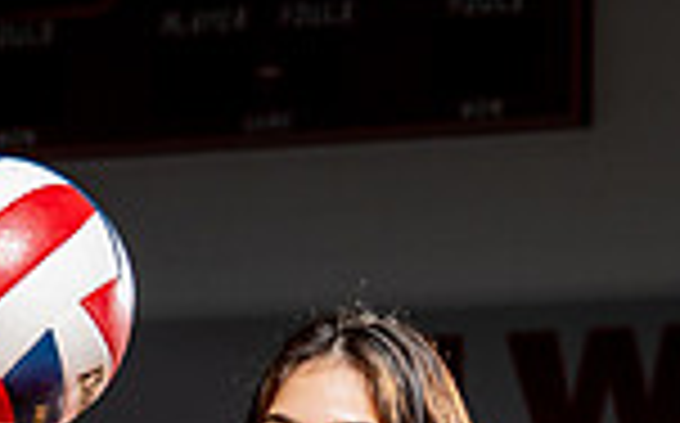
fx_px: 5239
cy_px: 1078
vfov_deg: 4.5
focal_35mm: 283
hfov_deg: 7.4
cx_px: 335
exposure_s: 1/250
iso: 200
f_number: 4
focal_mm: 51
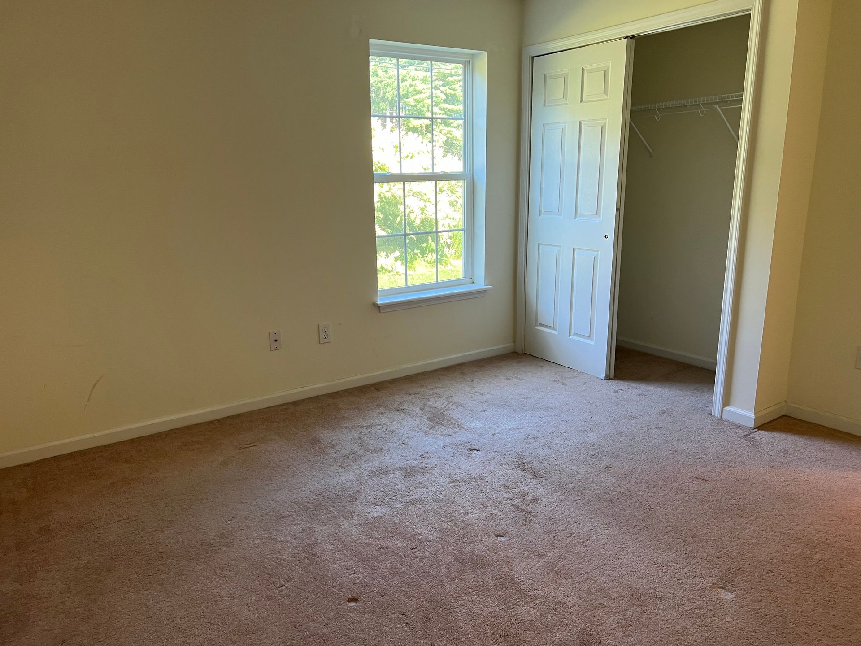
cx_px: 430
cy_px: 323
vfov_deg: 53.1
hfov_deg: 67.3
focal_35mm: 26
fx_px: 647
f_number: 1.5
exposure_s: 1/60
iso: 100
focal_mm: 5.7
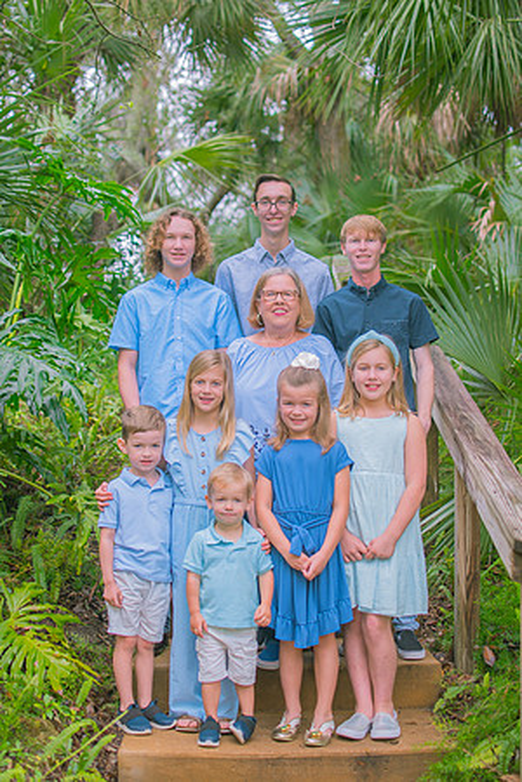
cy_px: 391
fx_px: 1131
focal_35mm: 52
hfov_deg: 26.0
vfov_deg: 38.2
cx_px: 261
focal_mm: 35
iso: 100
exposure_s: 1/250
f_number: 2.2
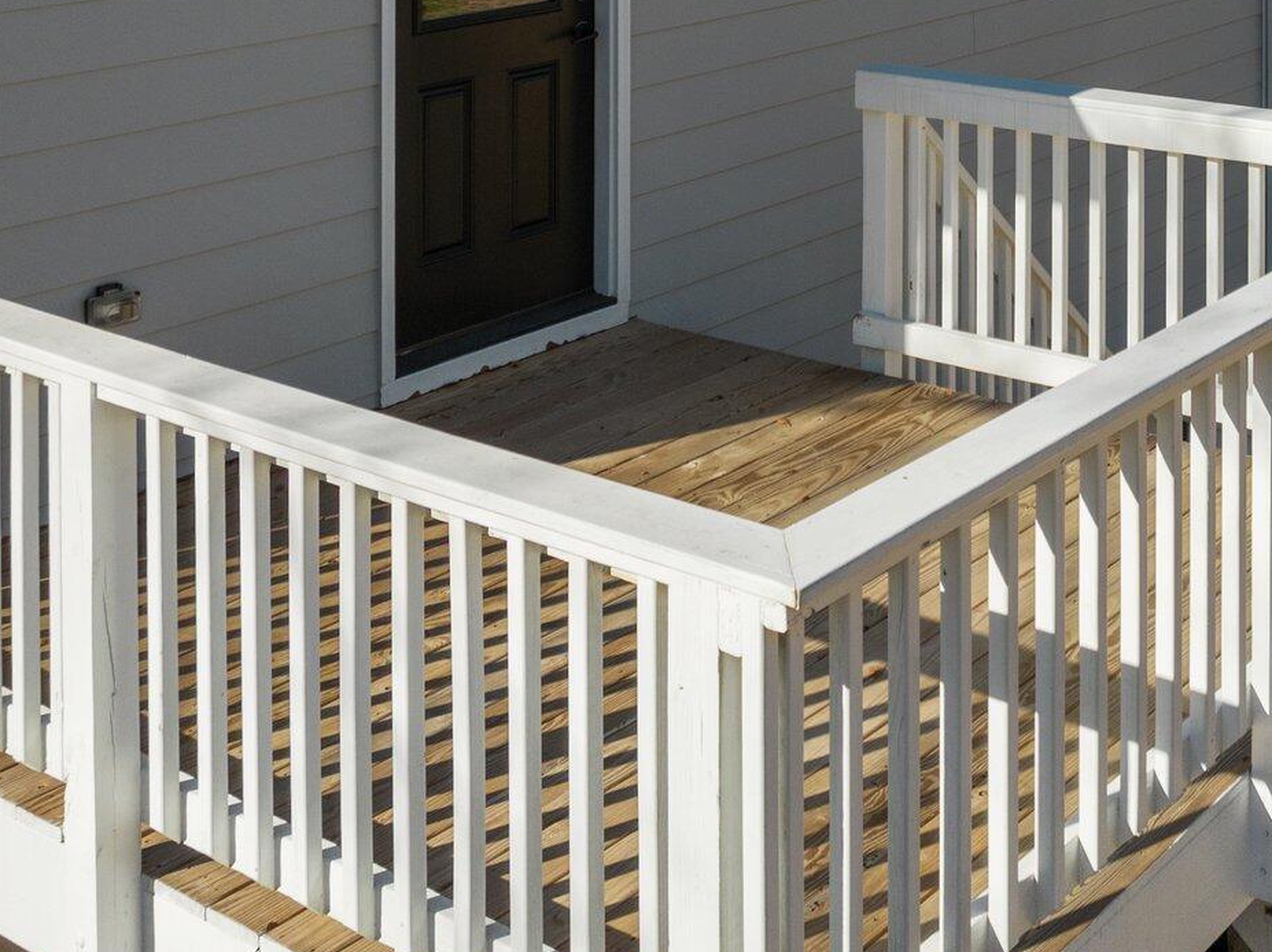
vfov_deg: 25.9
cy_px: -21
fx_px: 1946
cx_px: 1024
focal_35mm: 53
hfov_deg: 35.0
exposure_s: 1/2500
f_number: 2.8
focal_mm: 12.29
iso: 150
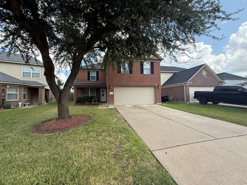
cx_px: 124
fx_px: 100
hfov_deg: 102.1
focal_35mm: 14
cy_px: 92
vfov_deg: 85.7
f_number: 2.2
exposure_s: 1/686
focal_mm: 2.22
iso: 64
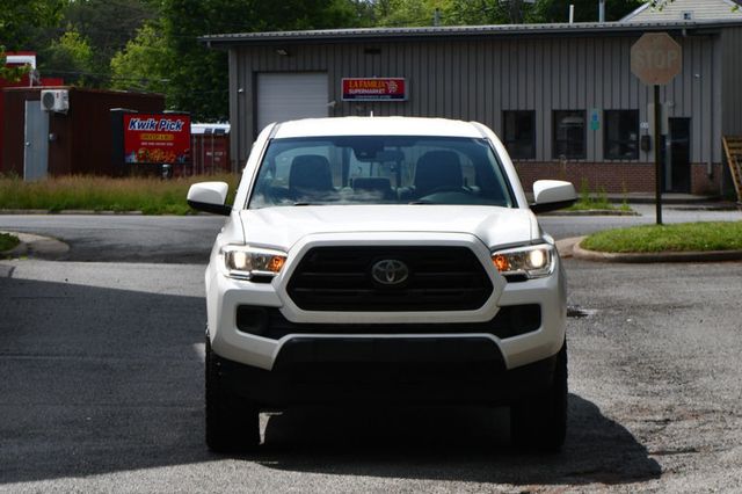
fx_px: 2781
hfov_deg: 15.2
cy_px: 247
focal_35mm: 135
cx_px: 371
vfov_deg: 10.1
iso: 100
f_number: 9
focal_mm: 90
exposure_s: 1/320
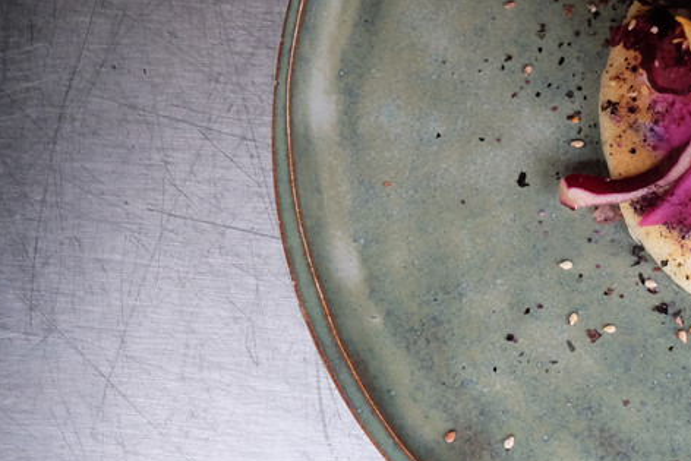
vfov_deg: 11.2
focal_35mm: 122
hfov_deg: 16.7
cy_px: 72
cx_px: 549
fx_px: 2342
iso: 2000
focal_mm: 30.2
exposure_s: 1/30
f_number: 3.6
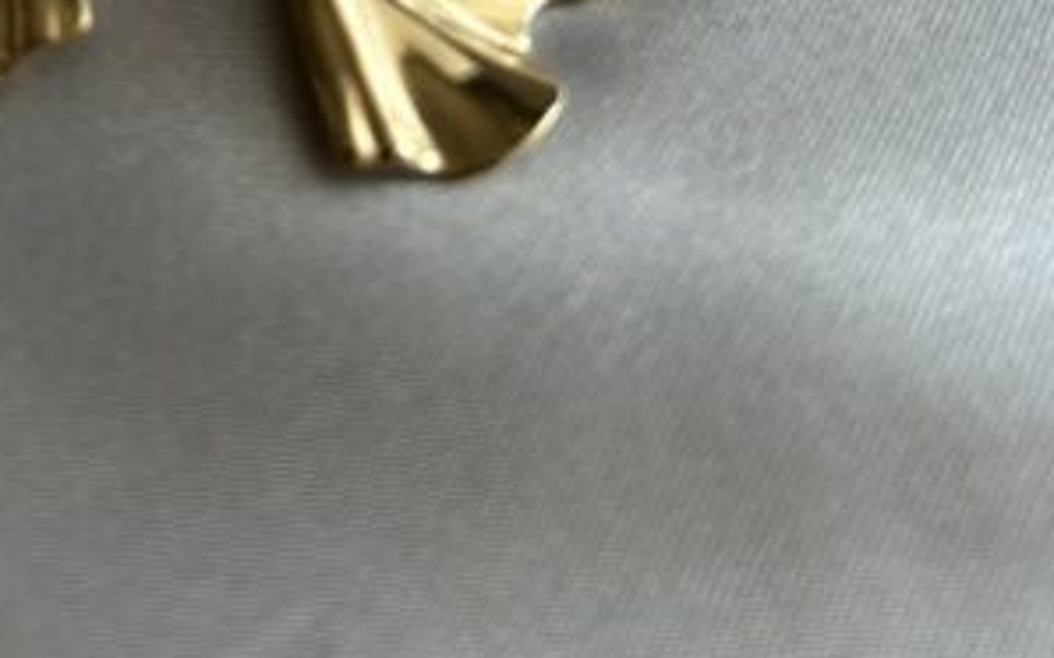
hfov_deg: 27.1
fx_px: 2125
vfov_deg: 15.8
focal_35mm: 74
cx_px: 159
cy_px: -396
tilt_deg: -50.6
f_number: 1.5
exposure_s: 1/318
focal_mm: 5.7
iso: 50
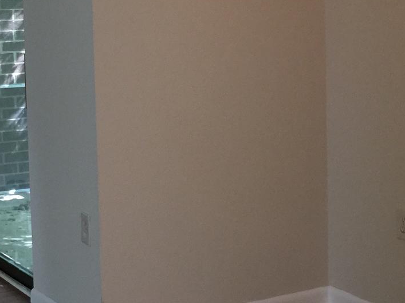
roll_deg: +1.3
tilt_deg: -4.0
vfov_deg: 17.5
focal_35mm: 84
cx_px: 132
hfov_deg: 23.2
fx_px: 983
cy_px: 75
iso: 125
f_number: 2.2
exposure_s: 1/10
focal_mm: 4.15
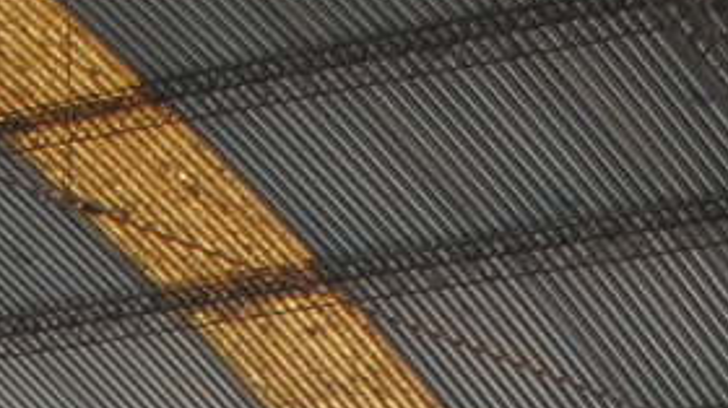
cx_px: -411
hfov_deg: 9.9
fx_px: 4070
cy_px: 1444
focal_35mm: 211
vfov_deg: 5.3
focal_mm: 22
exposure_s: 1/160
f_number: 4
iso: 100
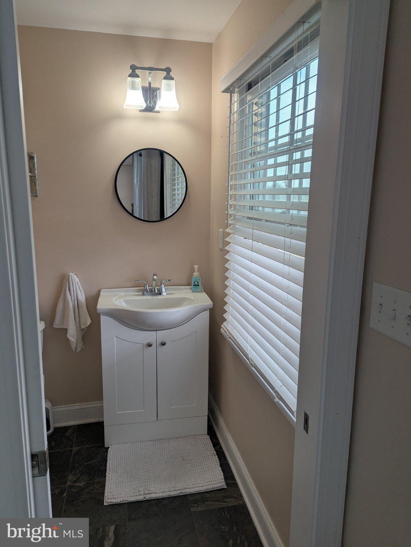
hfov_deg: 56.9
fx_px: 379
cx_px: 206
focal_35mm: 24
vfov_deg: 71.5
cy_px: 274
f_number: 1.85
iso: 42
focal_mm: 6.81
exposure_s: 1/235
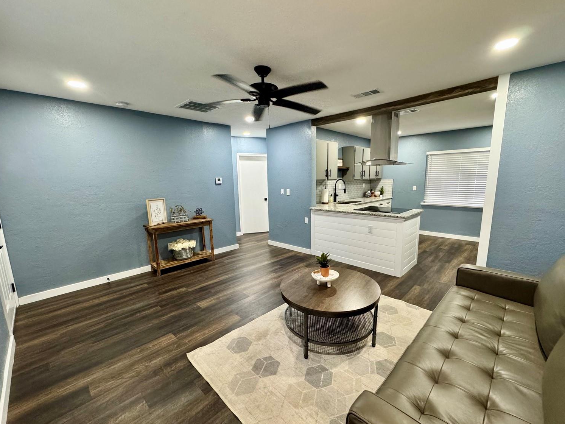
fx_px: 245
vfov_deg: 81.7
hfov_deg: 98.1
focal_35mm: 15
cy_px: 218
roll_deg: +1.1
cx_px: 299
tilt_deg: -9.6
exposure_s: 1/60
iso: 320
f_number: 2.2
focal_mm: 2.22
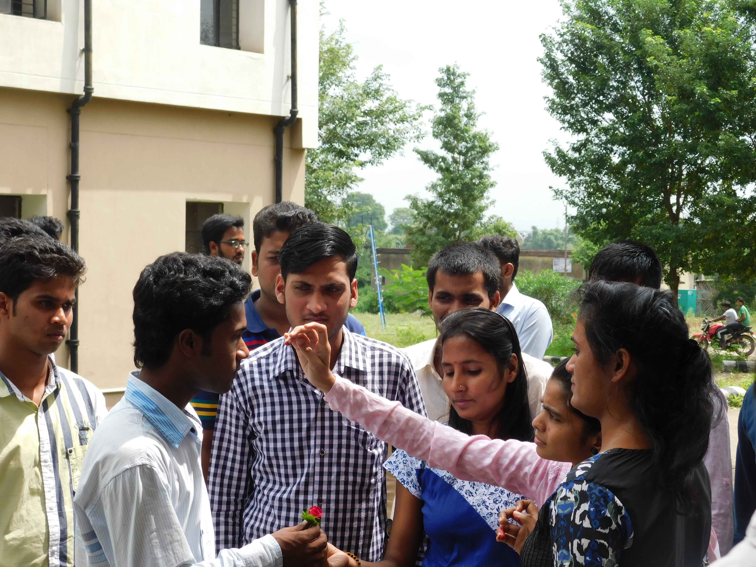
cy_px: 284
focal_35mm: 66
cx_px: 378
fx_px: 1441
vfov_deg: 22.3
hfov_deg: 29.4
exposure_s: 1/400
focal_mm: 11.7
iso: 125
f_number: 4.2
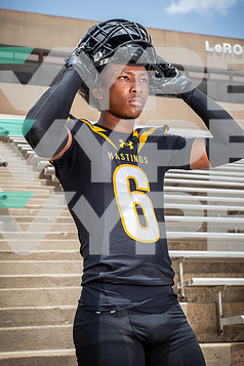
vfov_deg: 31.8
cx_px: 126
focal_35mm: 63
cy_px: 152
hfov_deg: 21.6
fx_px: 640
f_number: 7.1
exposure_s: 1/500
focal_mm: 50
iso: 100
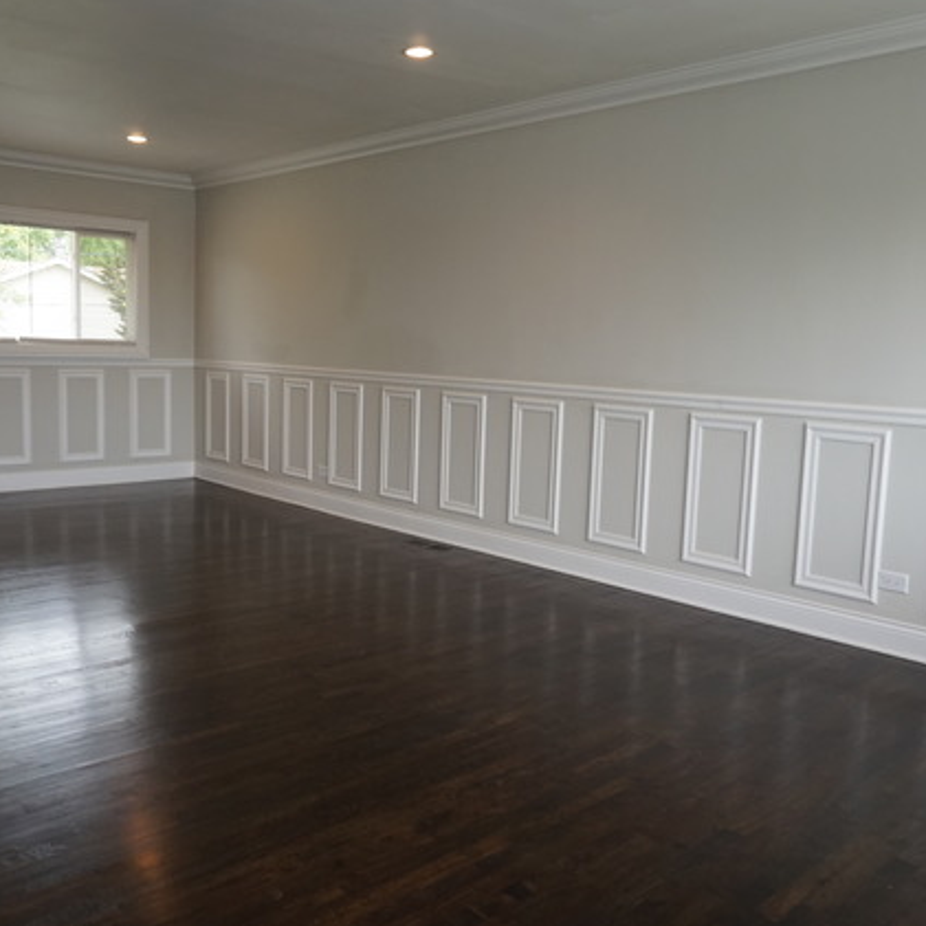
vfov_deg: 52.5
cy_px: 460
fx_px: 938
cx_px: 438
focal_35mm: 31
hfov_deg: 52.5
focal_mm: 16
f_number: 7.1
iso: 640
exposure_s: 1/60
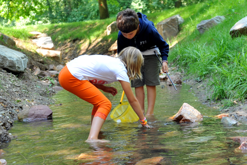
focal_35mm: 50
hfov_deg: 39.6
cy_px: 82
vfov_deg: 27.0
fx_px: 343
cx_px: 124
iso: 200
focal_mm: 50
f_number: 4.5
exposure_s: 1/80
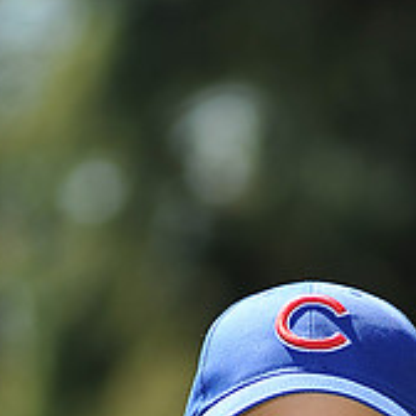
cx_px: 342
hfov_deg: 3.3
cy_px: 664
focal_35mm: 529
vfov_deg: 3.3
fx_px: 7192
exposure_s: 1/800
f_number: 4.5
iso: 200
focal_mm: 180
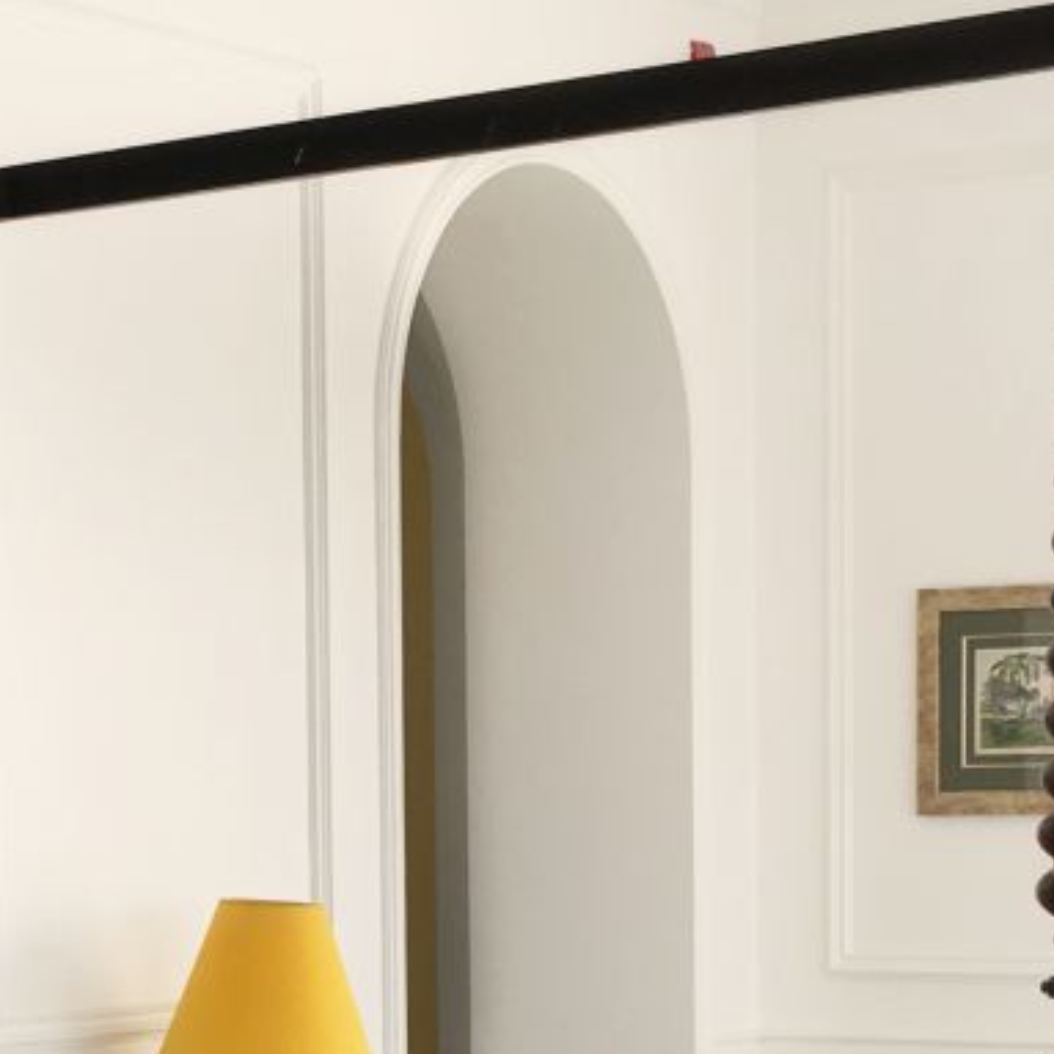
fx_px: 3686
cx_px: 259
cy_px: 1139
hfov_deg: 16.2
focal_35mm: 107
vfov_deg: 15.9
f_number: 2.2
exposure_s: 1/100
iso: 25
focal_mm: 4.15
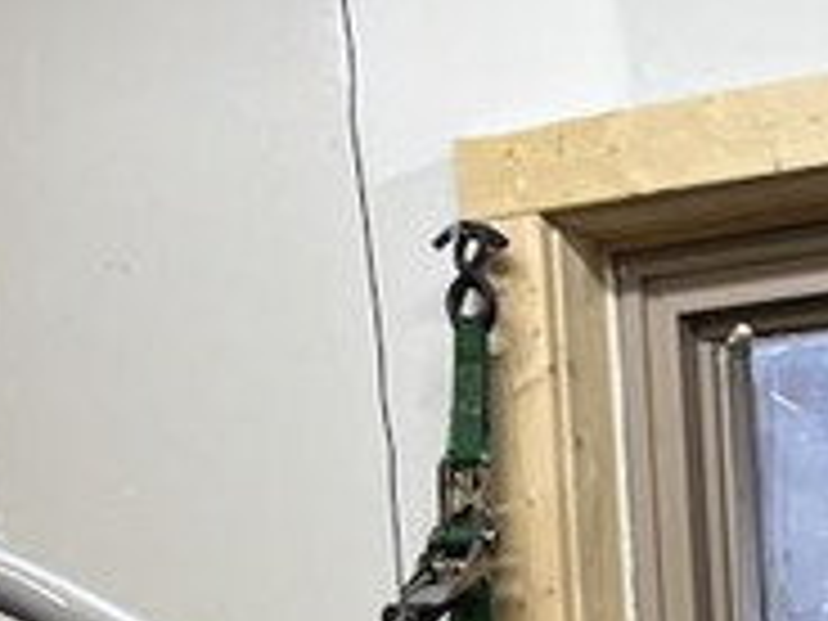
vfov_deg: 9.1
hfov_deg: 12.5
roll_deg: +2.9
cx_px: 1186
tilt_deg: -5.2
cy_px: 1323
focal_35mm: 151
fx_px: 3612
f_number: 1.6
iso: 80
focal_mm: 5.1
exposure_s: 1/60
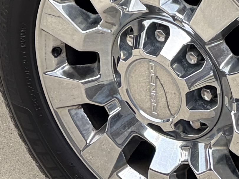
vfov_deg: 7.2
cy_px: -350
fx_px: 1263
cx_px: 45
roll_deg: +3.9
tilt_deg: -12.5
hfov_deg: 10.8
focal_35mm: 183
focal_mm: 5.96
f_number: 1.6
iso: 50
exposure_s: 1/933
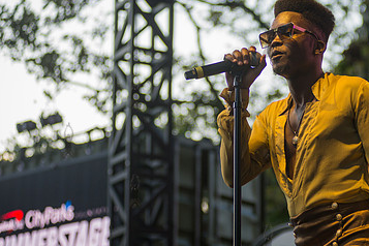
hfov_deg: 15.7
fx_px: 1332
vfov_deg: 10.5
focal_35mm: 130
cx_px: 268
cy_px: 140
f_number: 3.2
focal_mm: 80
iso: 640
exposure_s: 1/800
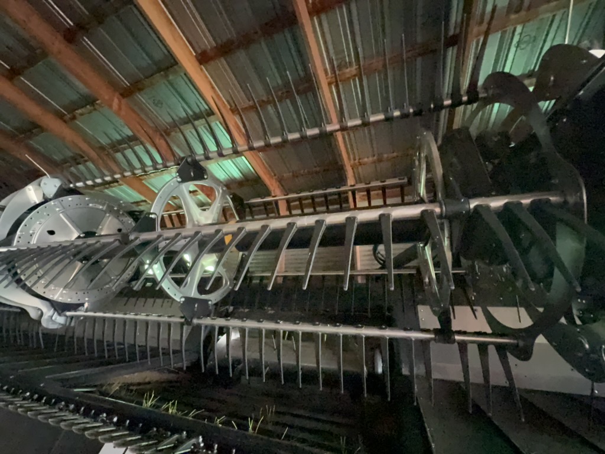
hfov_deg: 102.1
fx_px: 245
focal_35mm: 14
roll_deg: -0.6
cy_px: 227
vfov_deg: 85.7
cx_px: 302
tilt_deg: +15.5
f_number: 2.2
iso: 4000
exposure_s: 1/61
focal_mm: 2.22
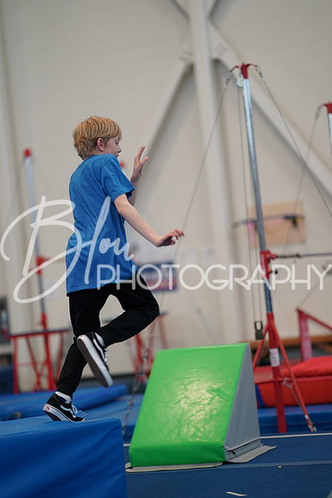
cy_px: 249
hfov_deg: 16.1
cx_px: 166
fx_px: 1175
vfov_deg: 23.9
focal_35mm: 85
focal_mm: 85
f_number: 1.4
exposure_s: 1/500
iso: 500
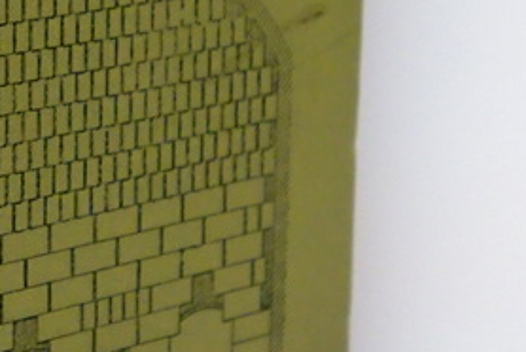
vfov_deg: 8.4
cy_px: -111
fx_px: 2355
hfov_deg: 12.5
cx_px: -98
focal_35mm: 161
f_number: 2.5
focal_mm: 10.4
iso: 800
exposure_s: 1/100
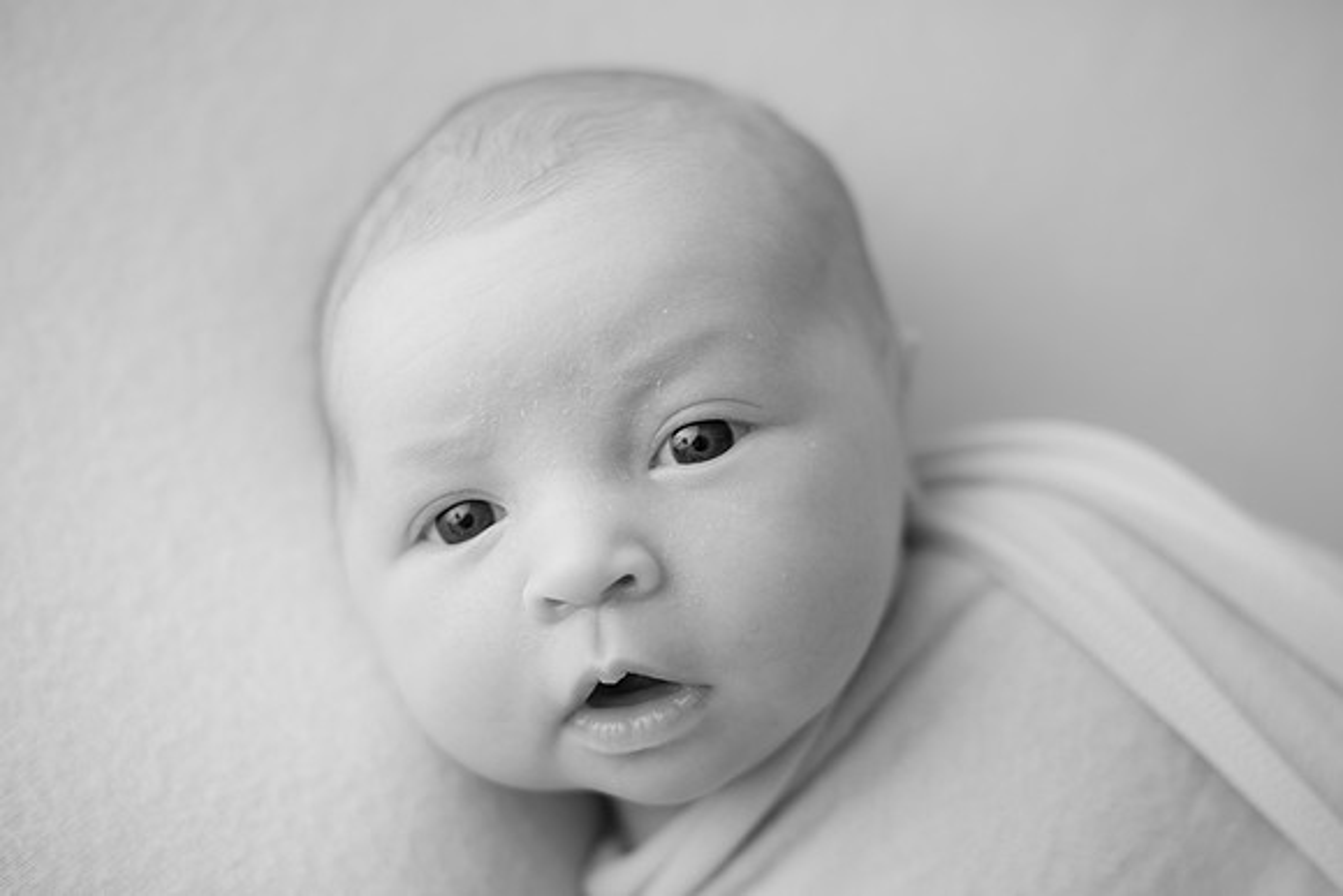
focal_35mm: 55
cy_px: 451
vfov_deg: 24.5
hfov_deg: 36.1
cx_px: 712
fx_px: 2062
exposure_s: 1/160
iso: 100
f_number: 2.5
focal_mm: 50
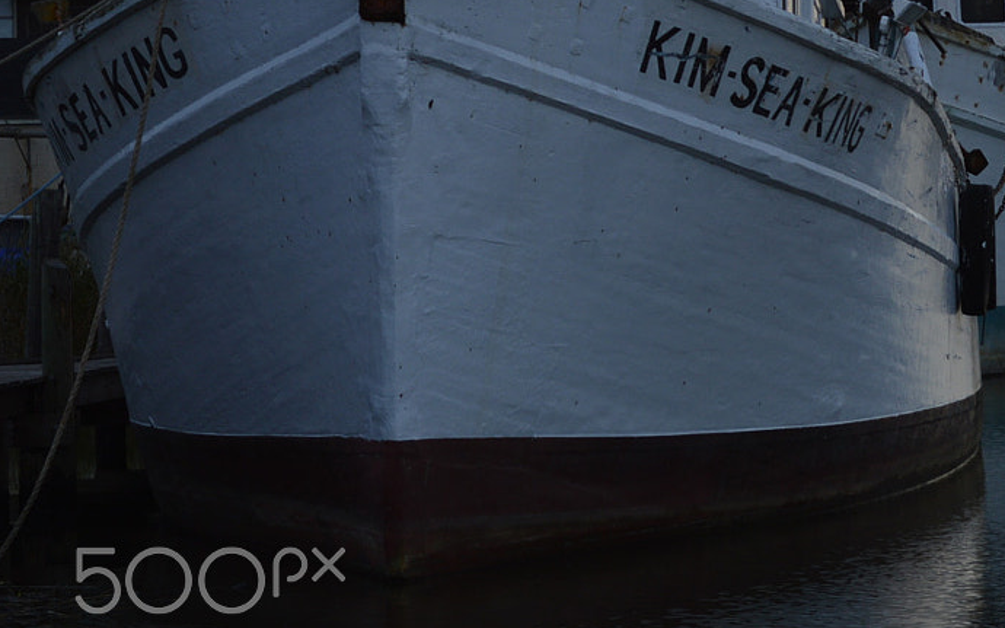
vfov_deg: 7.7
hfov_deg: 12.1
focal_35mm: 170
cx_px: 1149
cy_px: -3
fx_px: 4655
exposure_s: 1/200
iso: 100
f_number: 7.1
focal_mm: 48
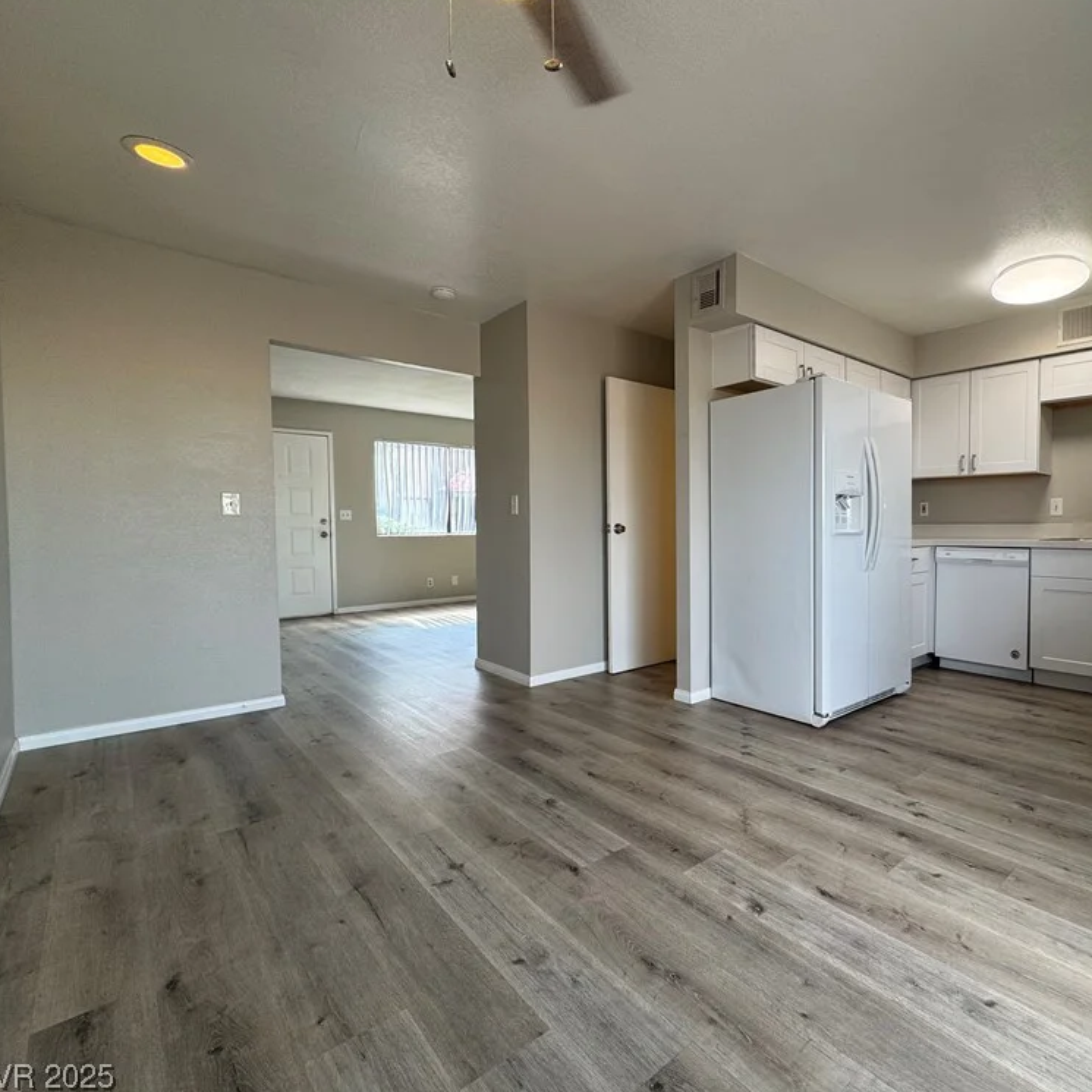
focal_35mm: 17
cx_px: 717
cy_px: 547
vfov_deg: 84.0
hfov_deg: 81.5
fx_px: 607
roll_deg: +0.1
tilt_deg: -2.8
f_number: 2.2
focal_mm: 2.22
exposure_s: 1/120
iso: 80
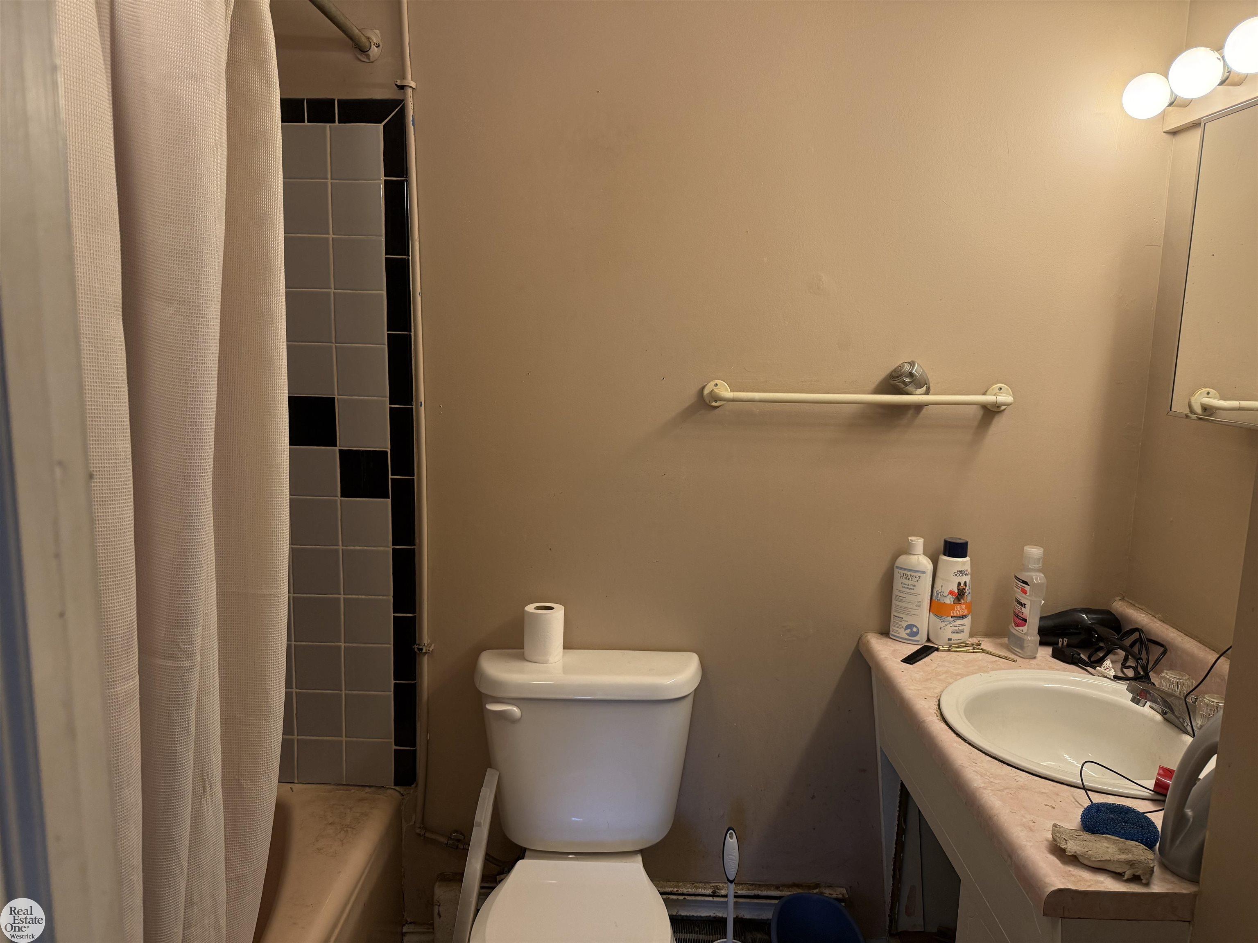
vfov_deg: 56.8
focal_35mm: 24
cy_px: 472
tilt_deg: -8.7
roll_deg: -1.9
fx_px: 872
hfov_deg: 71.6
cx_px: 629
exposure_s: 1/155
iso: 200
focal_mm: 6.76
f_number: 1.78
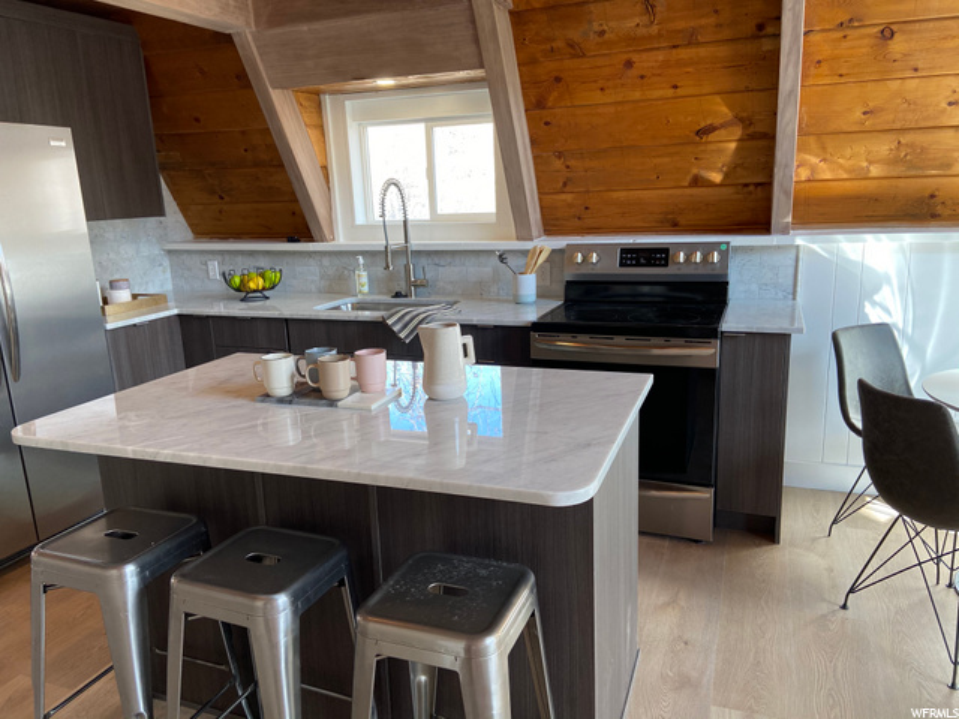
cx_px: 480
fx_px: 720
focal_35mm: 26
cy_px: 360
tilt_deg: -13.8
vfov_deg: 53.1
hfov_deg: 67.3
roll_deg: +1.2
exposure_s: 1/120
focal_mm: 4.25
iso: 100
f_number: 1.8
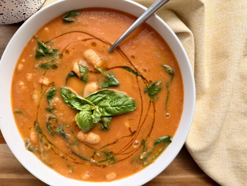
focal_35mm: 24
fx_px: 171
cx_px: 124
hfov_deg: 71.6
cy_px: 93
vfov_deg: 56.8
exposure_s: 1/571
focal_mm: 6.76
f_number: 1.78
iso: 80
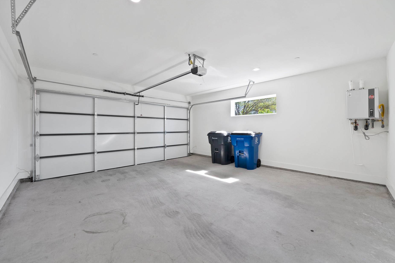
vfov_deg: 85.4
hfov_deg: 108.2
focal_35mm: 13
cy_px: 127
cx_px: 186
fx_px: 143
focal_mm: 12
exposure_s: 1/8
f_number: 9
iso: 640
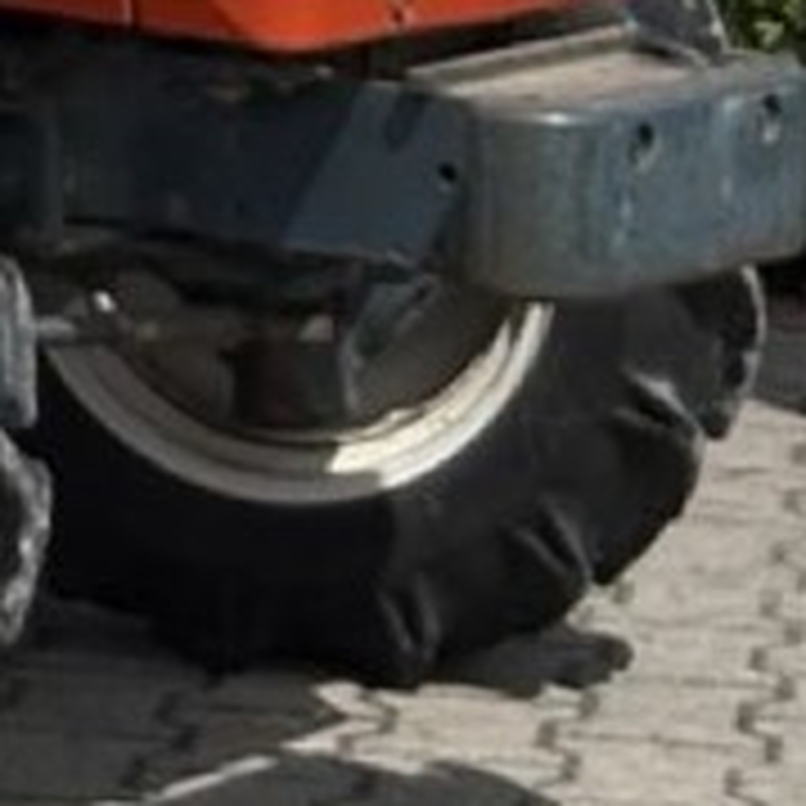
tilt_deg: +1.6
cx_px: -1234
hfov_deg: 5.1
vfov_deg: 5.1
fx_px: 8667
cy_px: -1301
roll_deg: +0.2
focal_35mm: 329
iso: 40
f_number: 1.6
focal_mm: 5.96
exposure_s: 1/4630
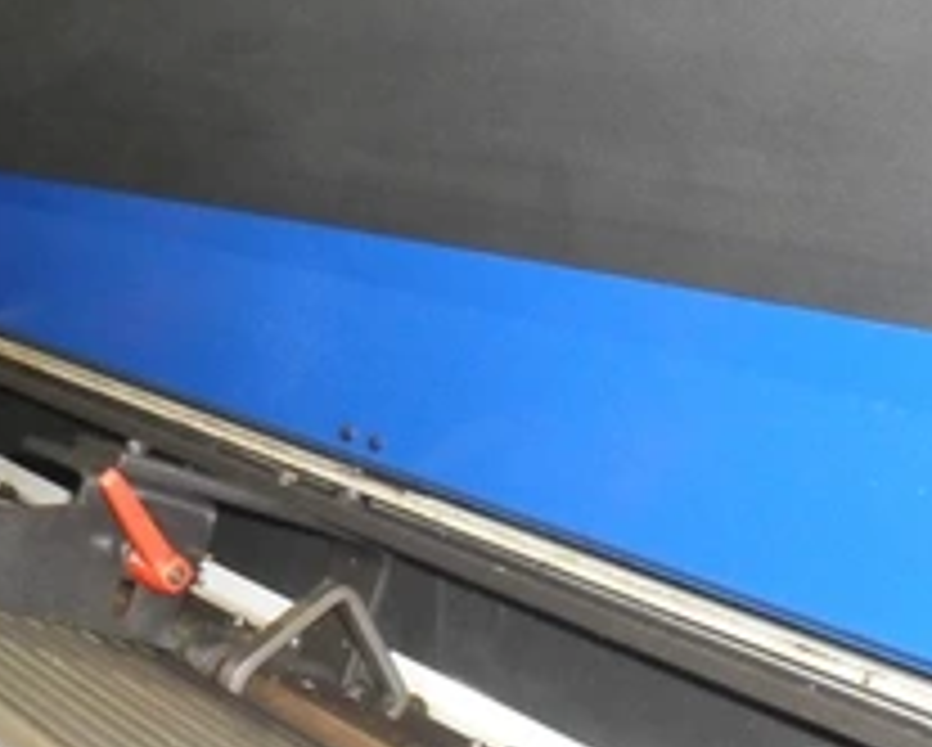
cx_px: 216
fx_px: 1822
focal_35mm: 66
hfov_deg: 28.2
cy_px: 405
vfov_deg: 23.2
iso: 240
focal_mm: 6.3
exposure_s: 1/45
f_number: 3.2
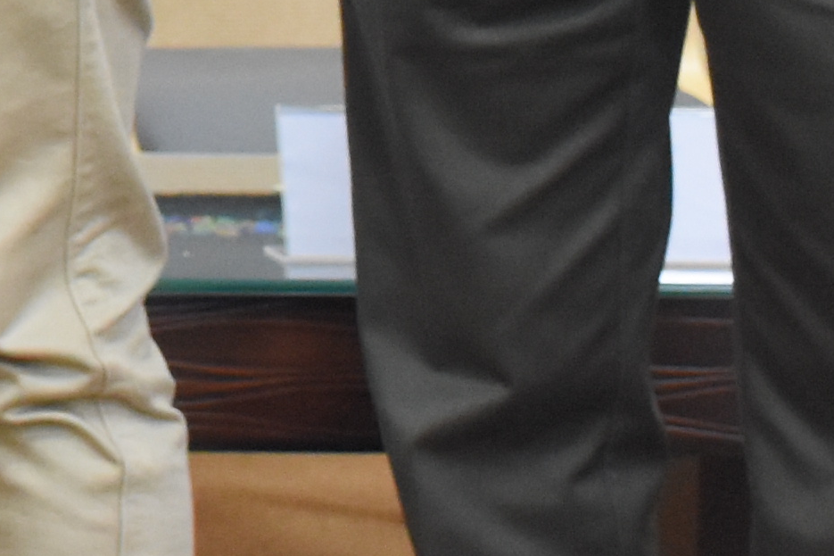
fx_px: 5350
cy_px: -625
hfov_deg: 8.4
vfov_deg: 5.8
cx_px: -933
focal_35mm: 231
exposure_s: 1/60
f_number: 4
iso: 1800
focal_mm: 24
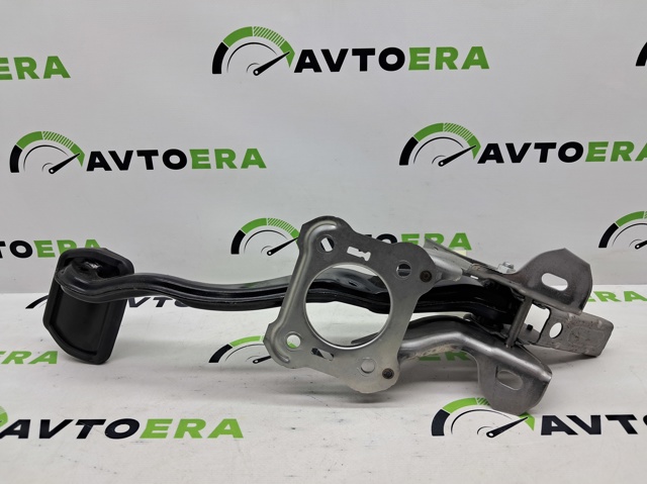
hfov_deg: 65.4
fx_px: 504
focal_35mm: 27
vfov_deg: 51.3
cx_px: 324
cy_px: 242
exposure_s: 1/100
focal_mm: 4
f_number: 1.8
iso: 50
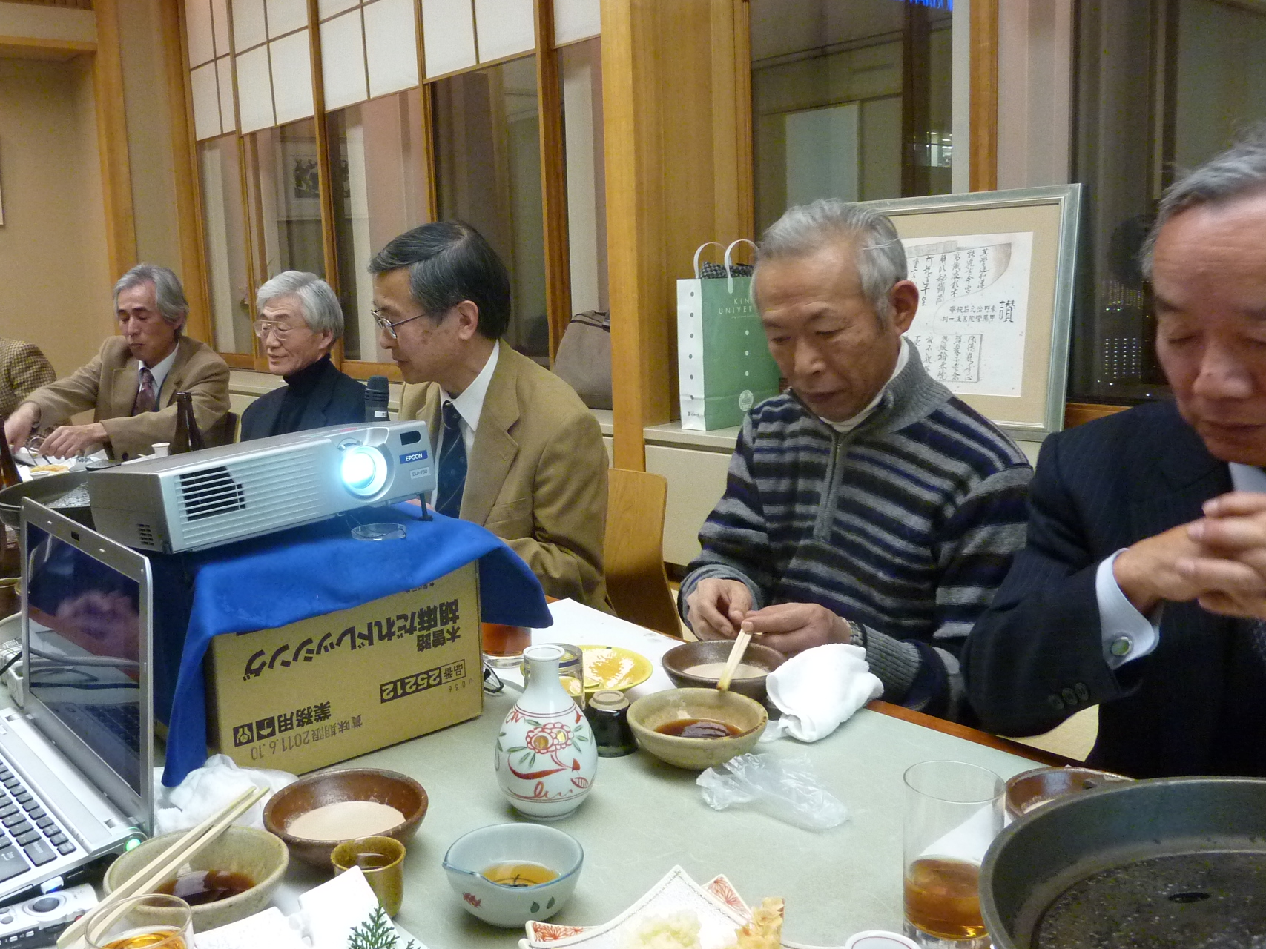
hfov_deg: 59.5
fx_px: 1097
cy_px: 437
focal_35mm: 30
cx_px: 516
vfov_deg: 46.7
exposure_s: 1/20
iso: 400
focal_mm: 4.1
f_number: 3.3
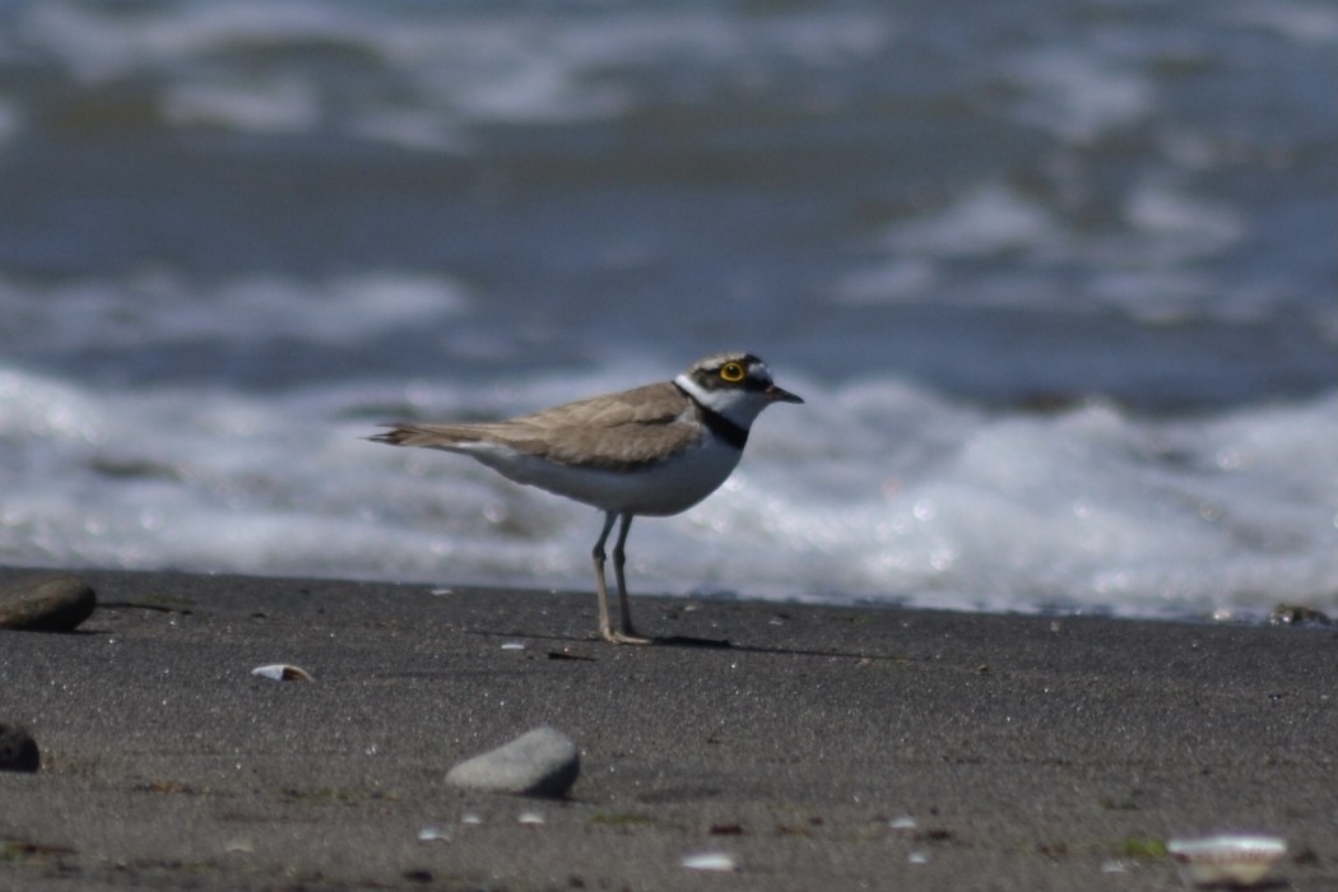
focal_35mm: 450
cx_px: 669
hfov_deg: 4.6
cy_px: 446
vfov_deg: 3.1
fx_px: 16724
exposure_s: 1/1600
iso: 100
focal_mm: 300
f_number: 6.3
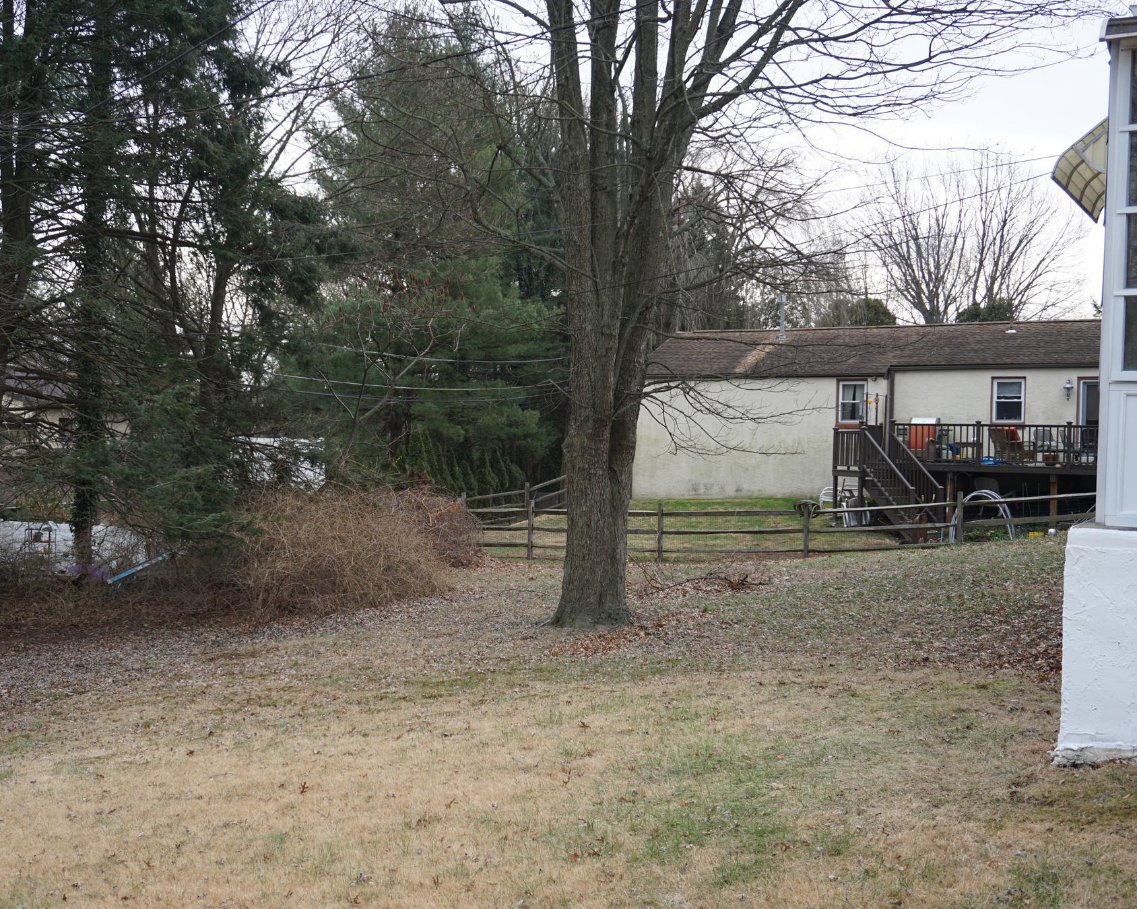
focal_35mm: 41
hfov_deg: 44.6
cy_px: 451
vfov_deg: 36.5
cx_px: 464
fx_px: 1380
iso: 125
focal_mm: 24
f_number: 4.5
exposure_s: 1/60
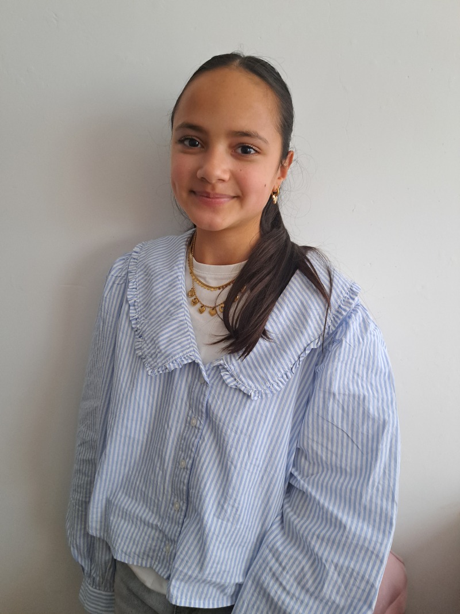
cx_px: 230
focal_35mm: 24
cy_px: 307
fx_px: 425
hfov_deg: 56.8
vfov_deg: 71.6
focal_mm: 5.23
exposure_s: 1/25
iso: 500
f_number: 1.8
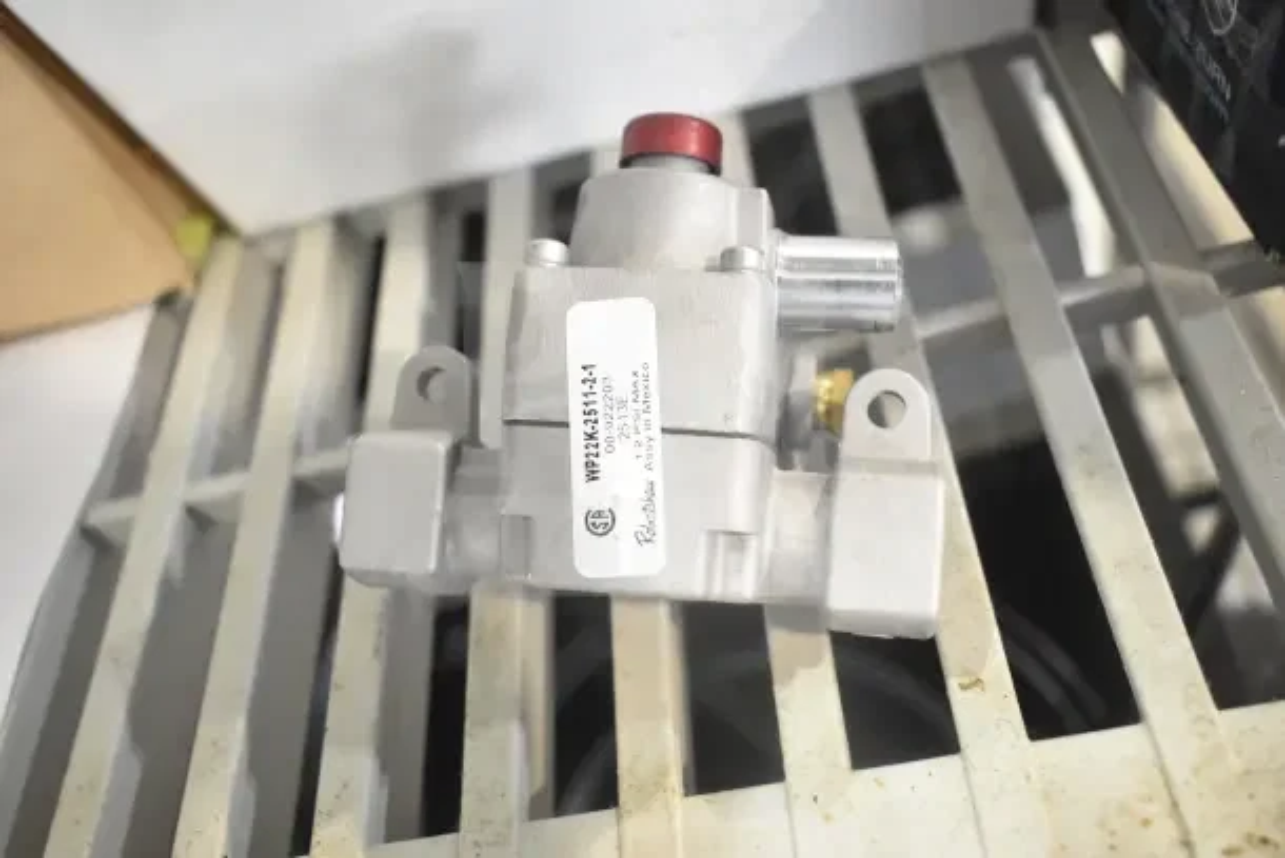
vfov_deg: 40.0
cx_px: 642
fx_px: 1178
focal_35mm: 33
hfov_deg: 57.2
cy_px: 429
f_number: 3.8
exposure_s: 1/60
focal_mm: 22
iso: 1600
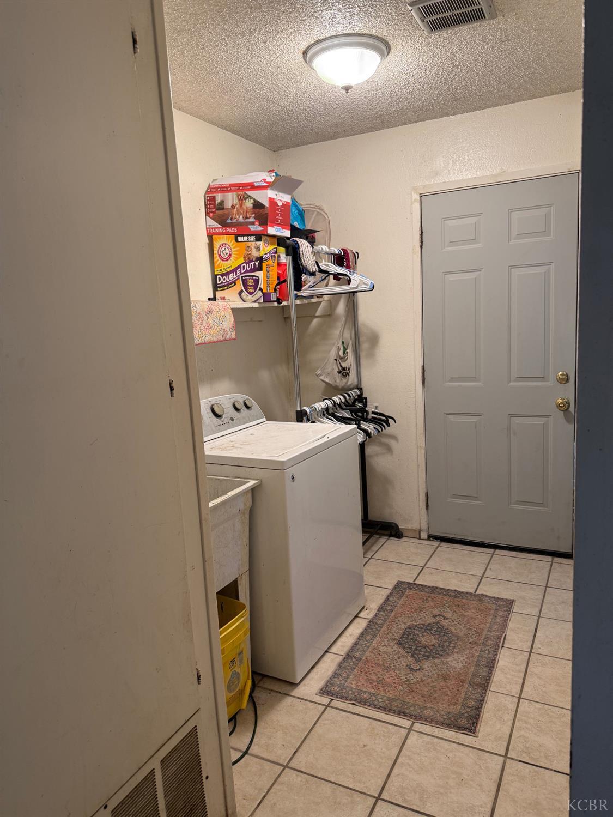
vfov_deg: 71.6
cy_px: 408
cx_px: 306
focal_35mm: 24
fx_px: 566
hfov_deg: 56.8
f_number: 1.78
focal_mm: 6.76
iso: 160
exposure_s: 1/60
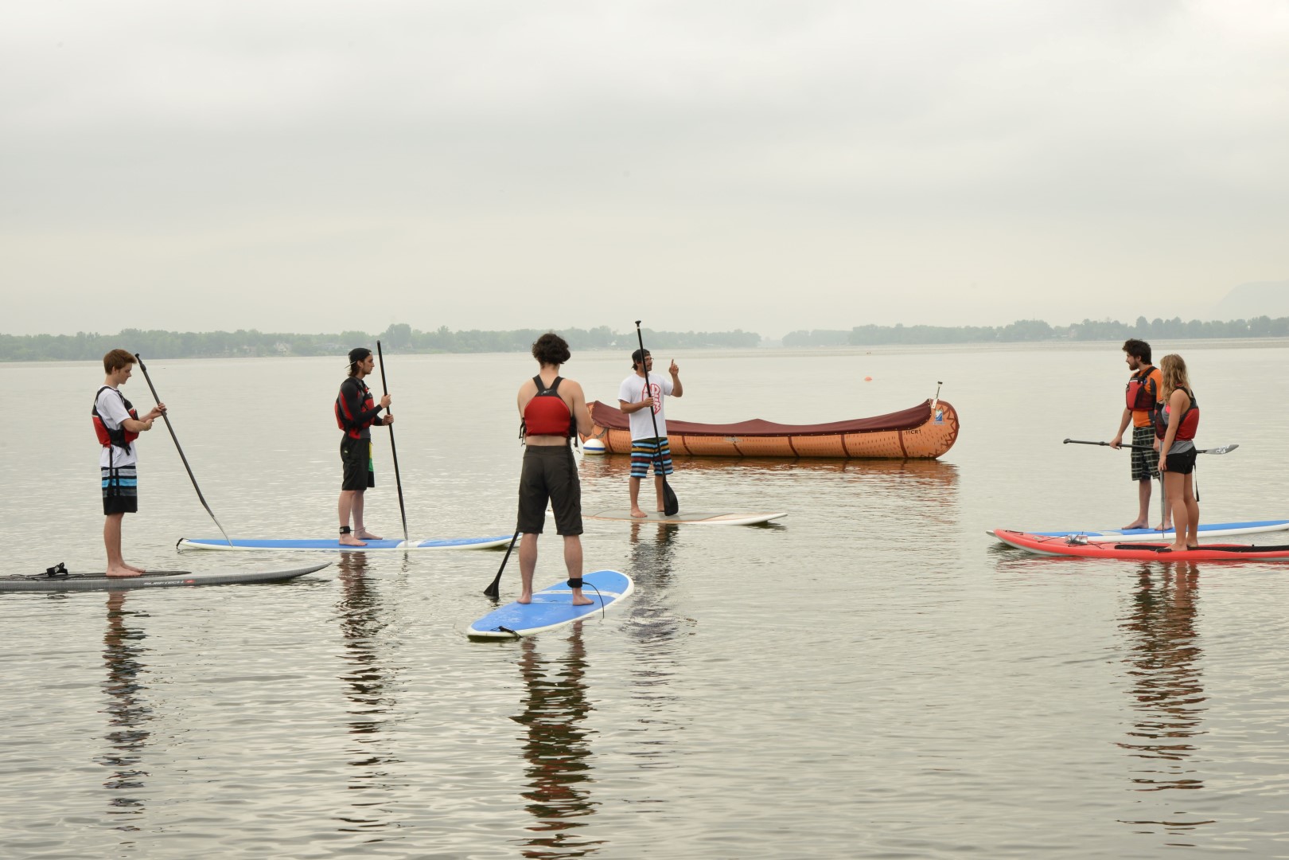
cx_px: 644
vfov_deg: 23.4
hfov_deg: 34.5
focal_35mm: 58
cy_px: 430
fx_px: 2077
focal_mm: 58
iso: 800
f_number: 13
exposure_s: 1/200
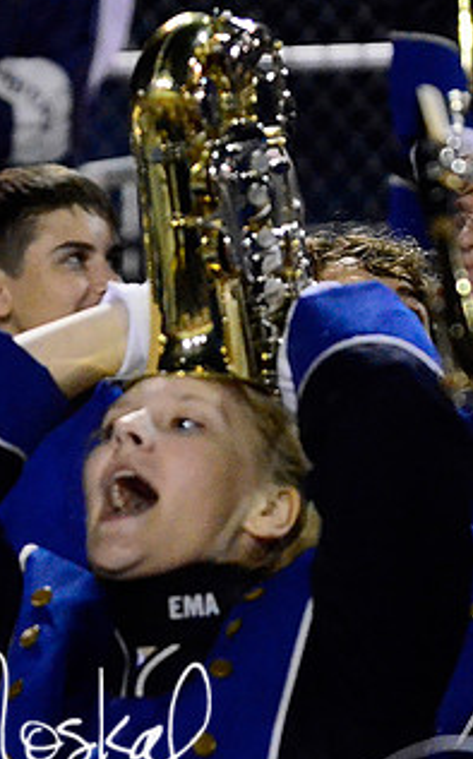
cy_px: 442
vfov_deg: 3.8
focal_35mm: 560
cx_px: -118
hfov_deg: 2.3
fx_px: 11571
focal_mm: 200
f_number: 2.8
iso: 6400
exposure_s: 1/200
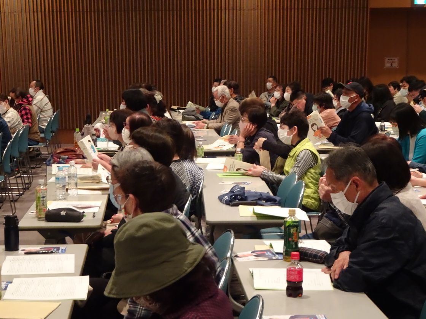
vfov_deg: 18.4
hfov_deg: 24.4
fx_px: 985
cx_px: 213
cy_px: 160
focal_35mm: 80
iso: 800
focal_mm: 13.69
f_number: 5
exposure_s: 1/30
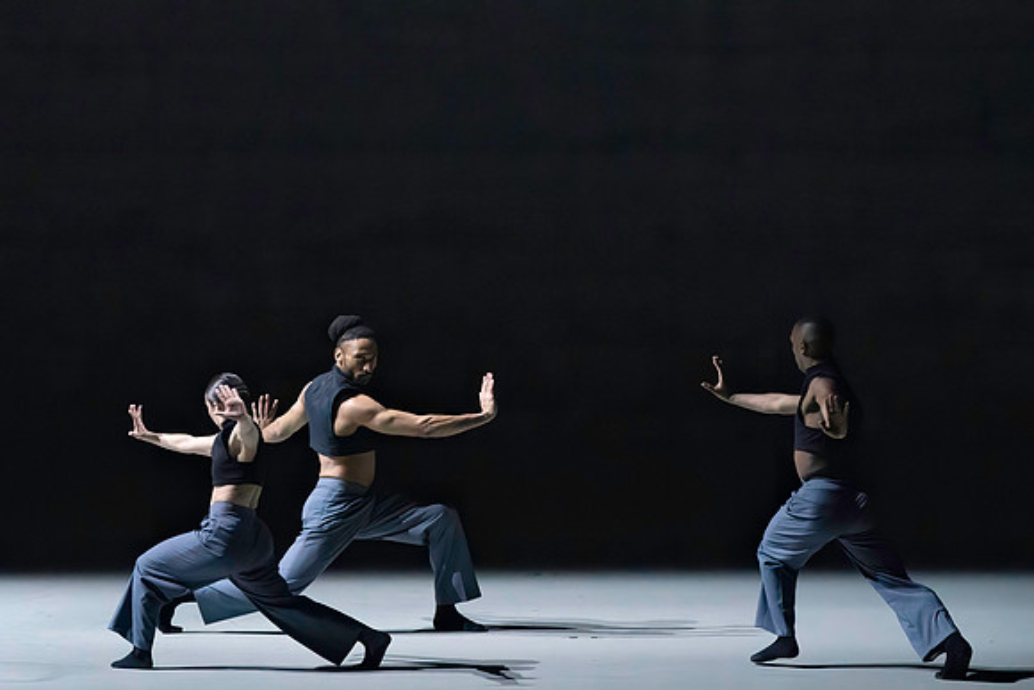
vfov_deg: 5.2
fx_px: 7662
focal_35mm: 267
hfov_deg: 7.7
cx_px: 503
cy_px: 330
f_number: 5.6
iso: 20000
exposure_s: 1/400
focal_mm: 198
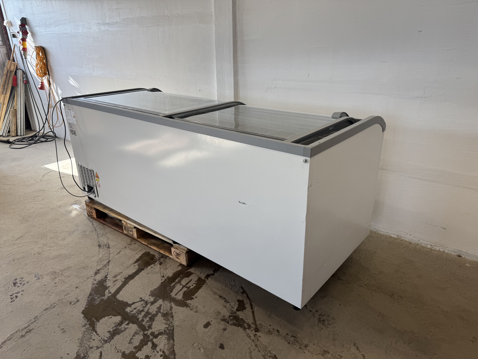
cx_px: 239
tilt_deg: -22.4
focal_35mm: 24
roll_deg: +0.7
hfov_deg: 71.6
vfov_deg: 56.8
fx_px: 331
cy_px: 180
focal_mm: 6.76
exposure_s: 1/221
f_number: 1.78
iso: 64
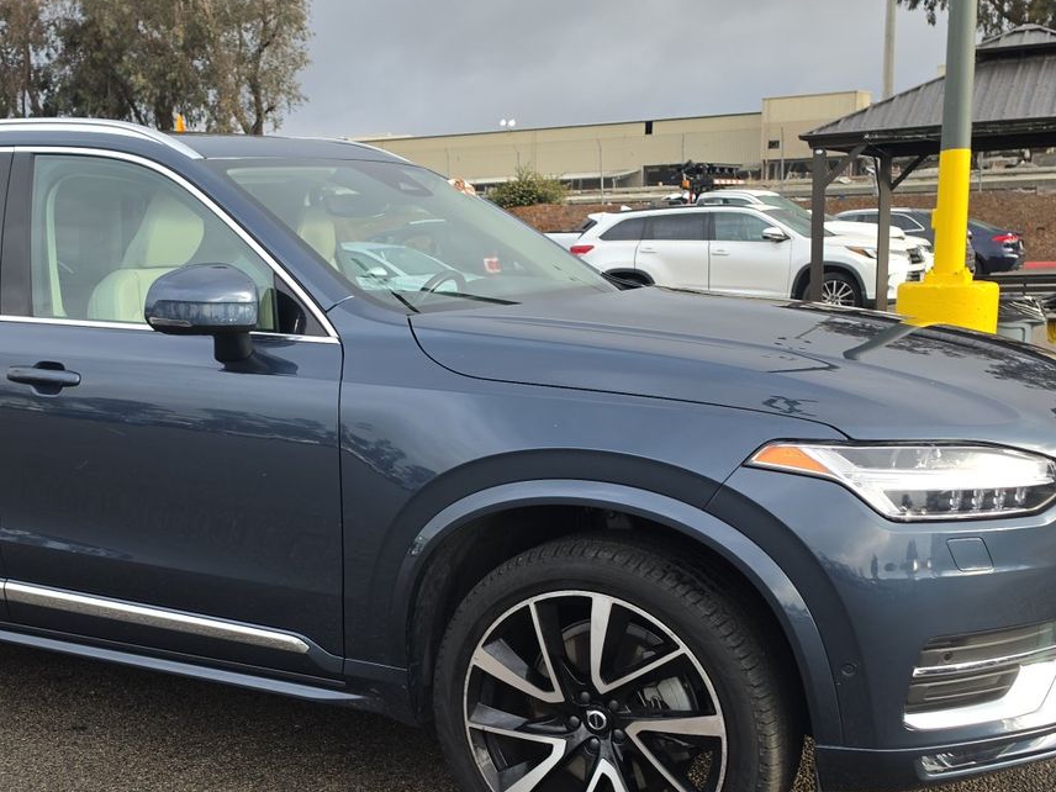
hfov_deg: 43.2
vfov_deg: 33.5
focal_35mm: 43
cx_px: 345
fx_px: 1312
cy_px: 468
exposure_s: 1/119
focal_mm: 6.5
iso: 10
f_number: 1.4
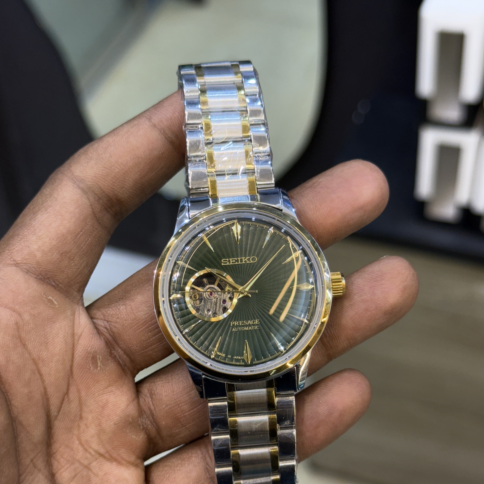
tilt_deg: -45.1
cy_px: 289
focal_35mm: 57
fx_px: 902
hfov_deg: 30.0
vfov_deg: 30.0
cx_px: 243
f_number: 1.78
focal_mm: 6.76
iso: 64
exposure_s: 1/50
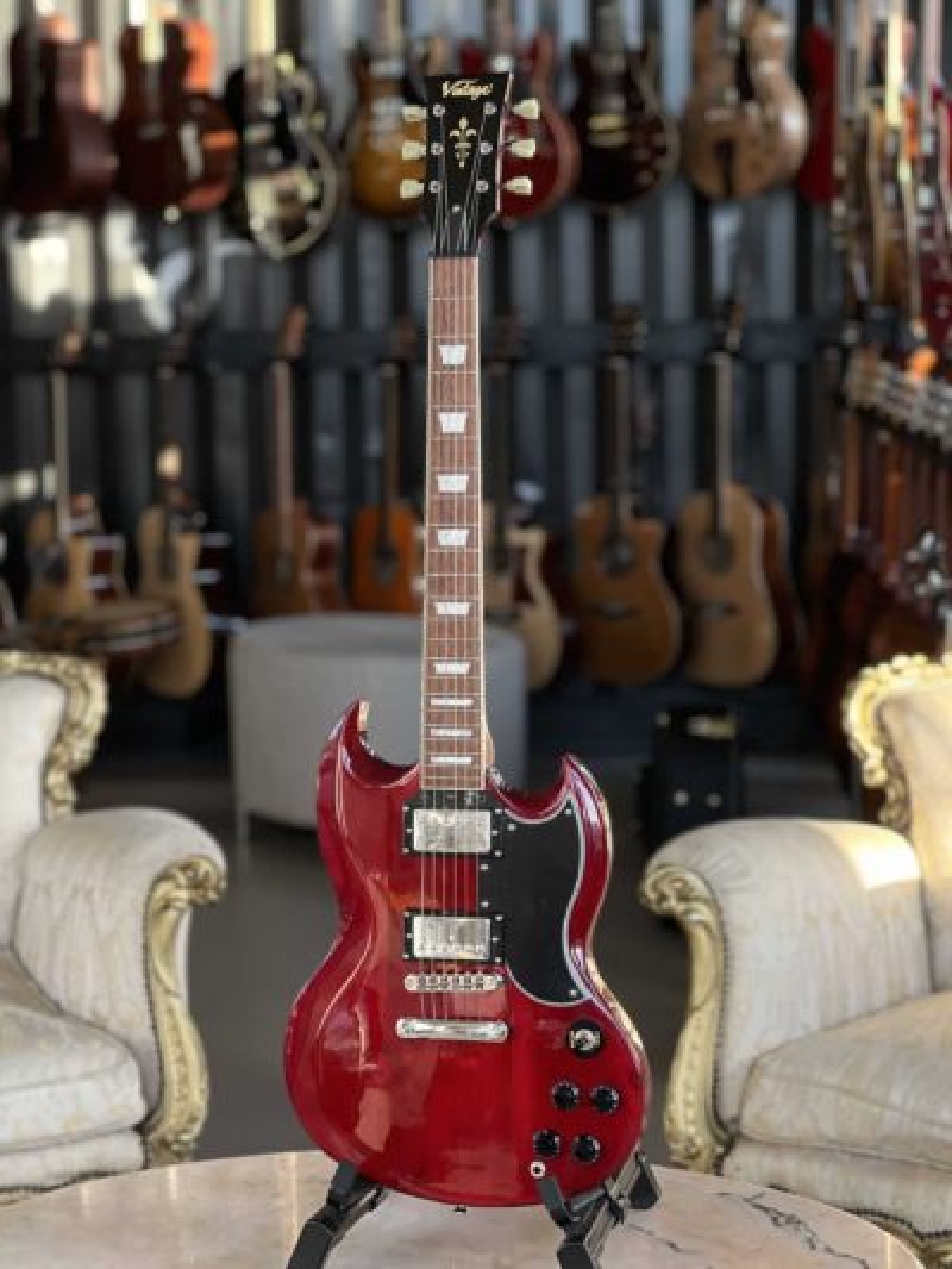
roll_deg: +1.5
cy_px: 634
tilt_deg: -7.4
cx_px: 476
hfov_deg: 19.1
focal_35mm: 77
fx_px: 2822
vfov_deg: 25.3
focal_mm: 9
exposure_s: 1/121
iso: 200
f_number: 2.8
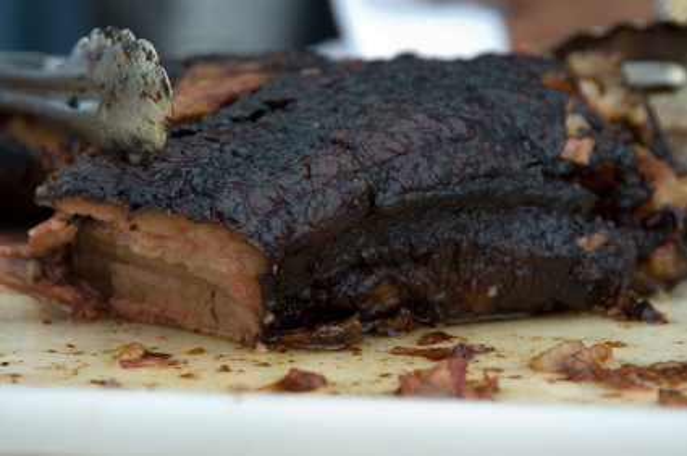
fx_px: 3430
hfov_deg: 11.4
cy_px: 228
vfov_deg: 7.6
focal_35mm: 180
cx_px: 344
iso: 250
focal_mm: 120
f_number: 5.6
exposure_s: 1/160
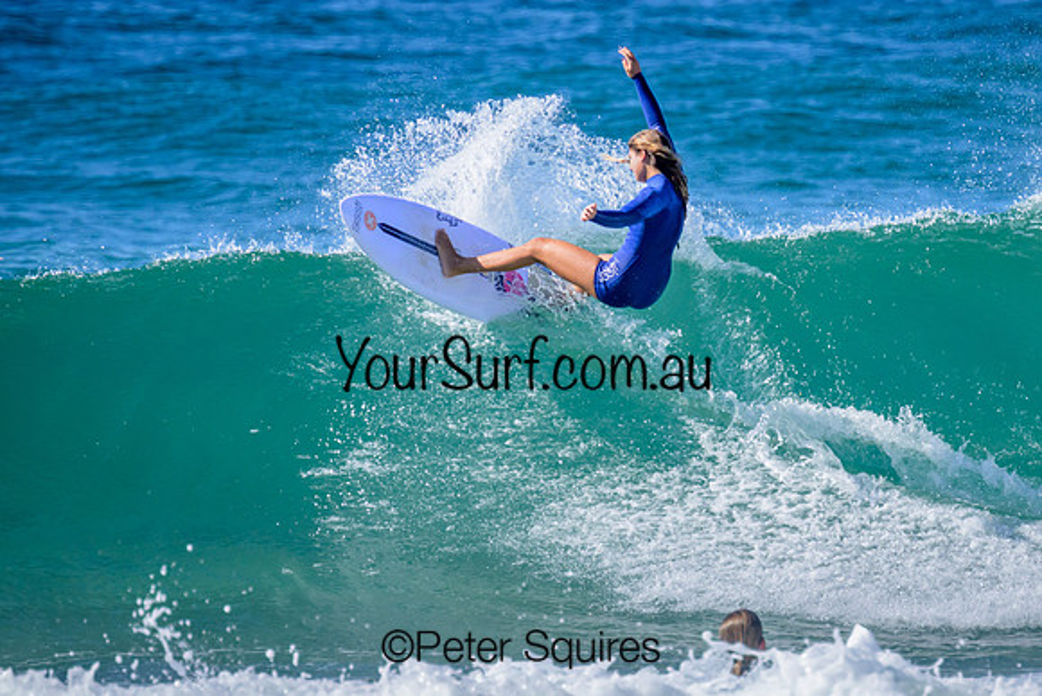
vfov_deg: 1.3
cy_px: 296
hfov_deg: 1.9
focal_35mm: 1090
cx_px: 668
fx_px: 31557
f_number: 11
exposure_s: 1/2000
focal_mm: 800
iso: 1400
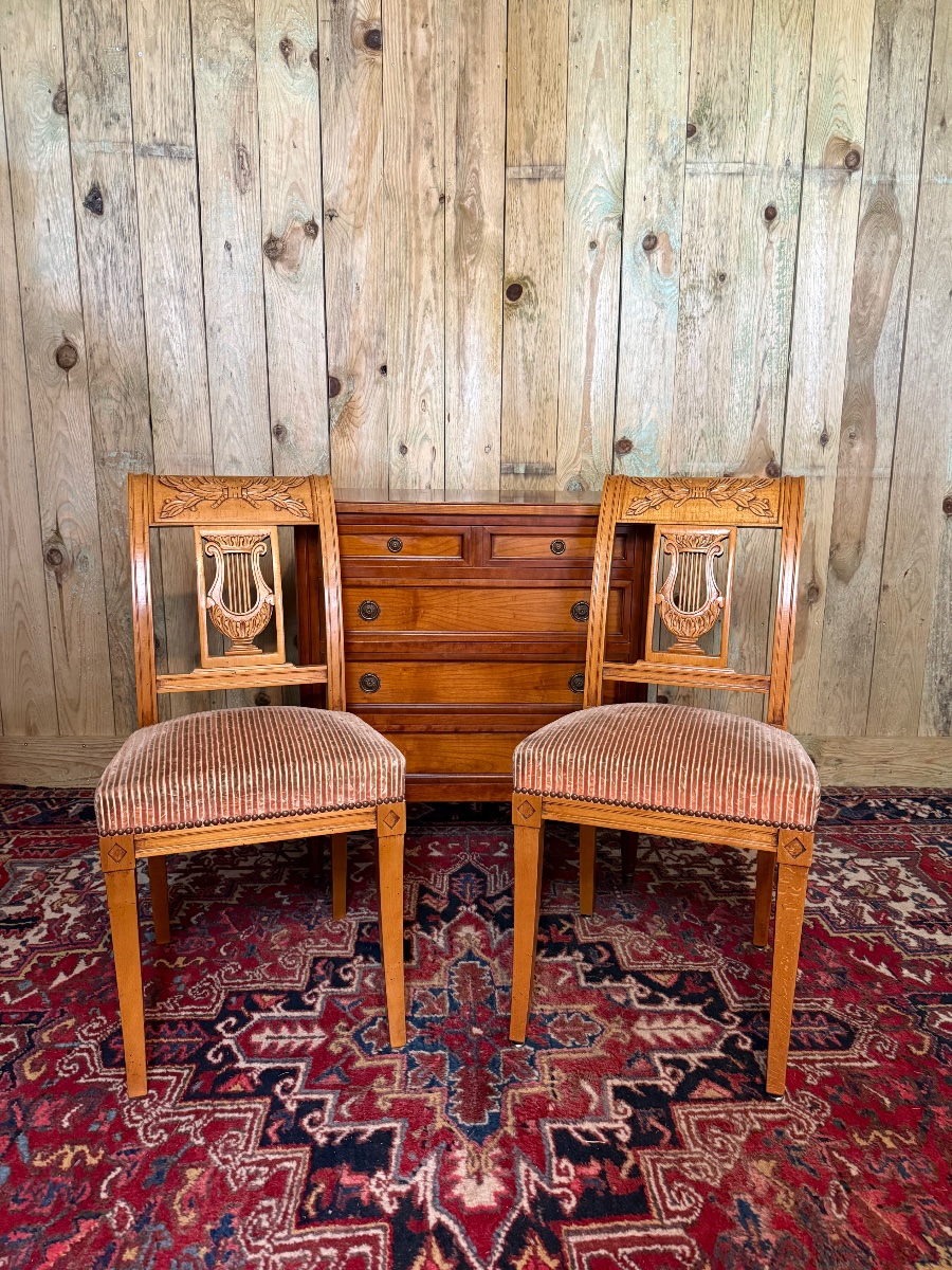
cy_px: 635
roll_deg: -1.2
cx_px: 476
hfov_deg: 56.8
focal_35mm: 24
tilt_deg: -11.8
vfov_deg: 71.6
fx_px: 880
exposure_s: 1/50
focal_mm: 6.76
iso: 640
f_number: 1.78
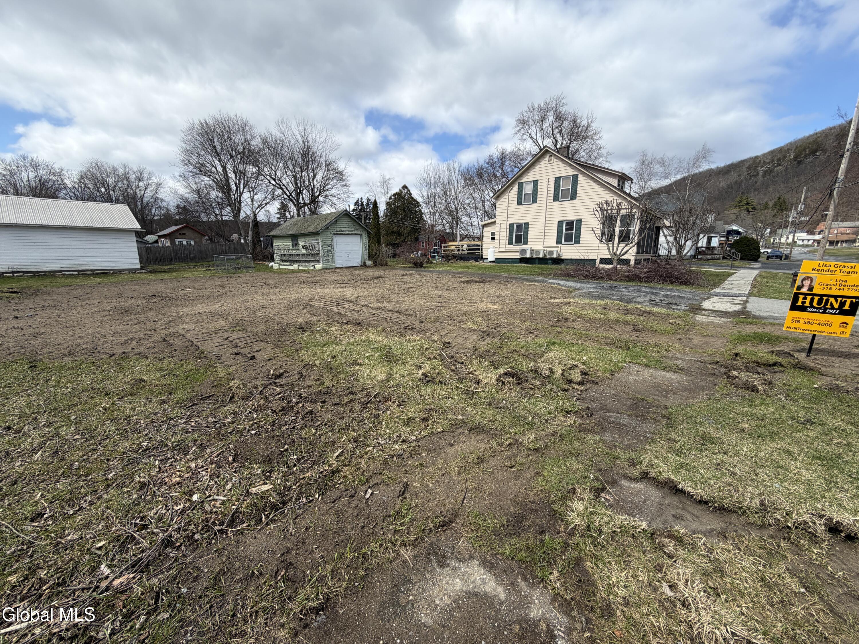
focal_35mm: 14
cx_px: 430
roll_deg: -0.4
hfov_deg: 102.1
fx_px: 347
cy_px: 322
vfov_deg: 85.7
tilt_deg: -11.8
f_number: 2.2
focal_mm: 2.22
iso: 20
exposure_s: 1/770
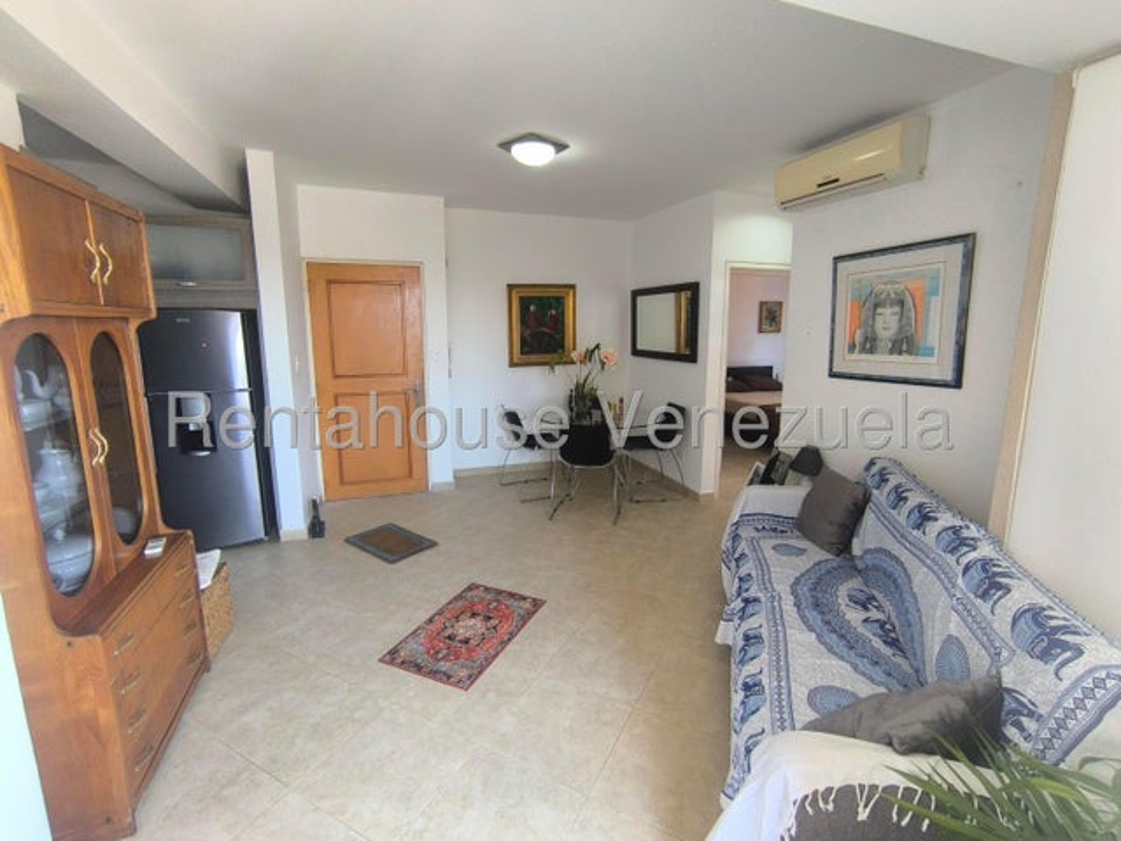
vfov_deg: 78.1
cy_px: 420
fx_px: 518
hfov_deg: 94.5
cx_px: 560
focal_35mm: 16
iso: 80
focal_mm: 1.65
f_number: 2.2
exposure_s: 1/50
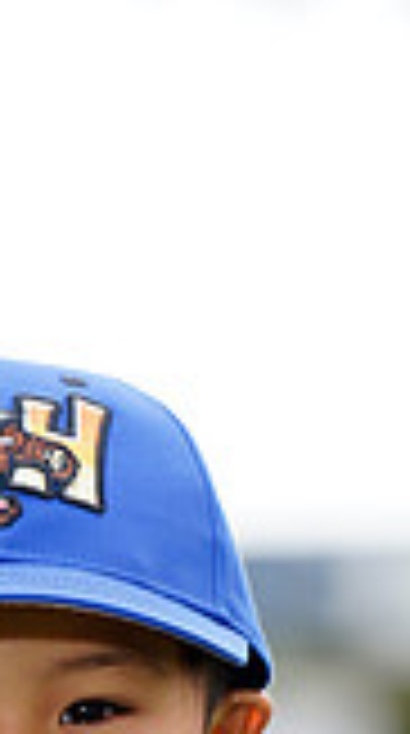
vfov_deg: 3.6
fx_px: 11624
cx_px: -11
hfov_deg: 2.0
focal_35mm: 598
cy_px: 995
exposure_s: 1/250
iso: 100
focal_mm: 160
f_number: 4.5
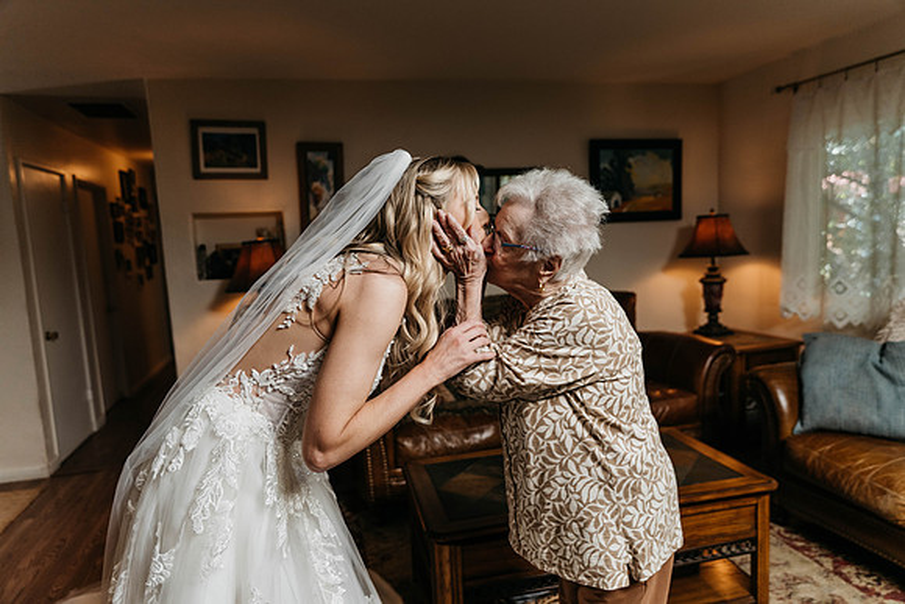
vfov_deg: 53.2
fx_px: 603
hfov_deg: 73.7
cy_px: 302
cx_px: 452
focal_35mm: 24
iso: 1000
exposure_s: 1/400
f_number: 2.8
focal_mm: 24
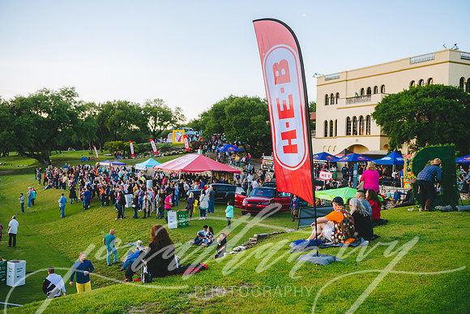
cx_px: 235
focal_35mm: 36
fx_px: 470
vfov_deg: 36.9
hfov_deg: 53.1
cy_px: 157
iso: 64
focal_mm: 36
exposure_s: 1/160
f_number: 3.5
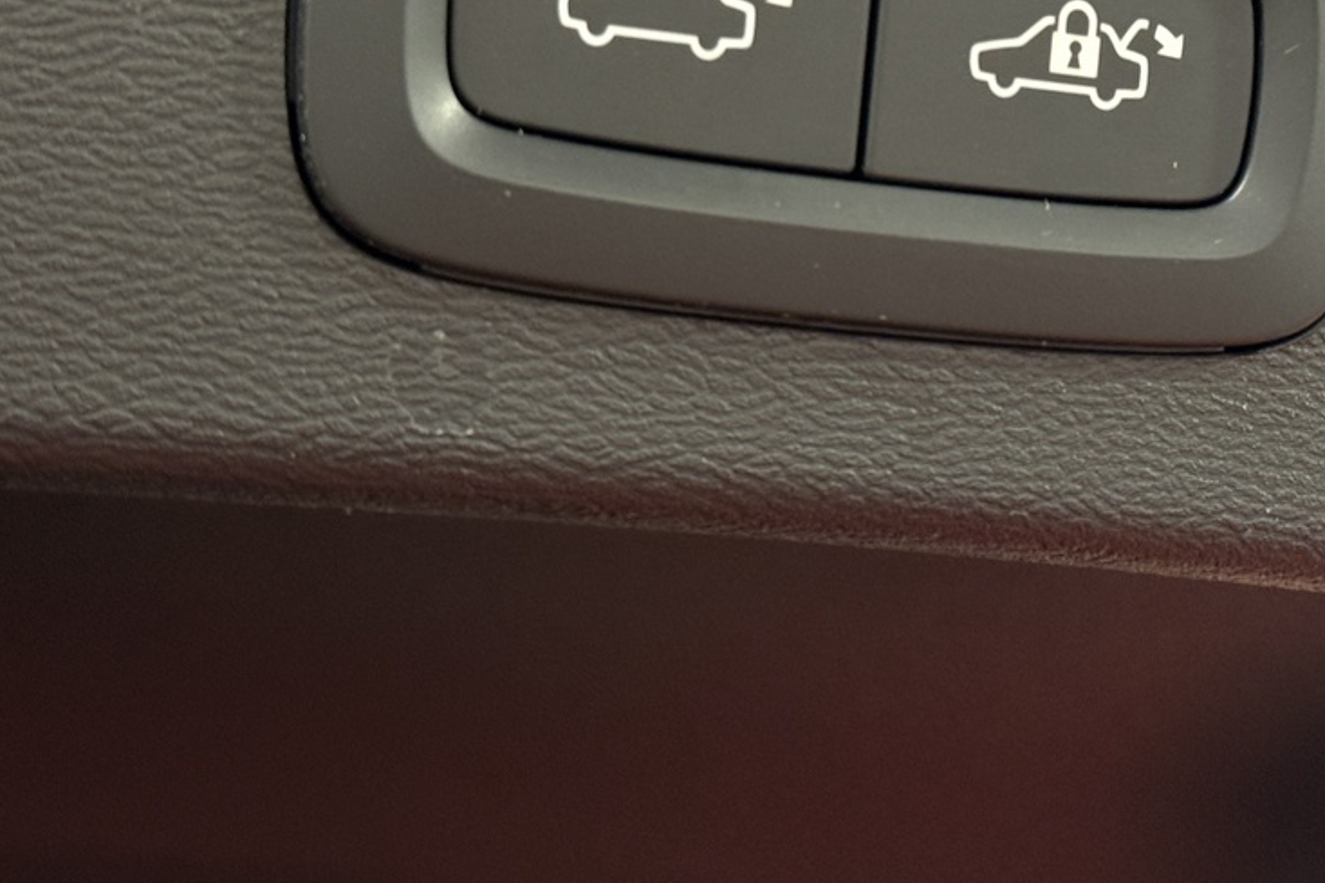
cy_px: 9
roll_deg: +6.4
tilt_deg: +25.7
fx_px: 3606
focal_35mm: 98
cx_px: 960
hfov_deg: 20.7
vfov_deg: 13.8
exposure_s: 1/60
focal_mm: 6.76
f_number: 1.78
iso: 250
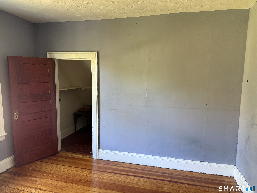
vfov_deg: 56.8
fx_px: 178
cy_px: 96
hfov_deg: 71.6
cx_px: 128
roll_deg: -1.9
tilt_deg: -7.0
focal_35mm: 24
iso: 320
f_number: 1.78
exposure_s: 1/60
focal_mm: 6.76
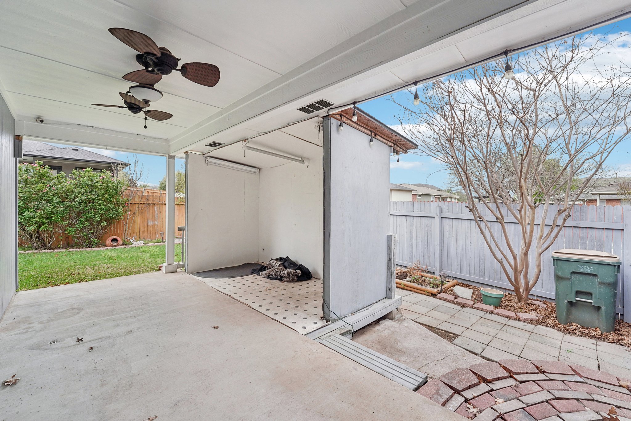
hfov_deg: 104.3
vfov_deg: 81.2
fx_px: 245
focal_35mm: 14
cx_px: 316
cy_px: 210
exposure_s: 1/160
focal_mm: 14
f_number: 8
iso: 400
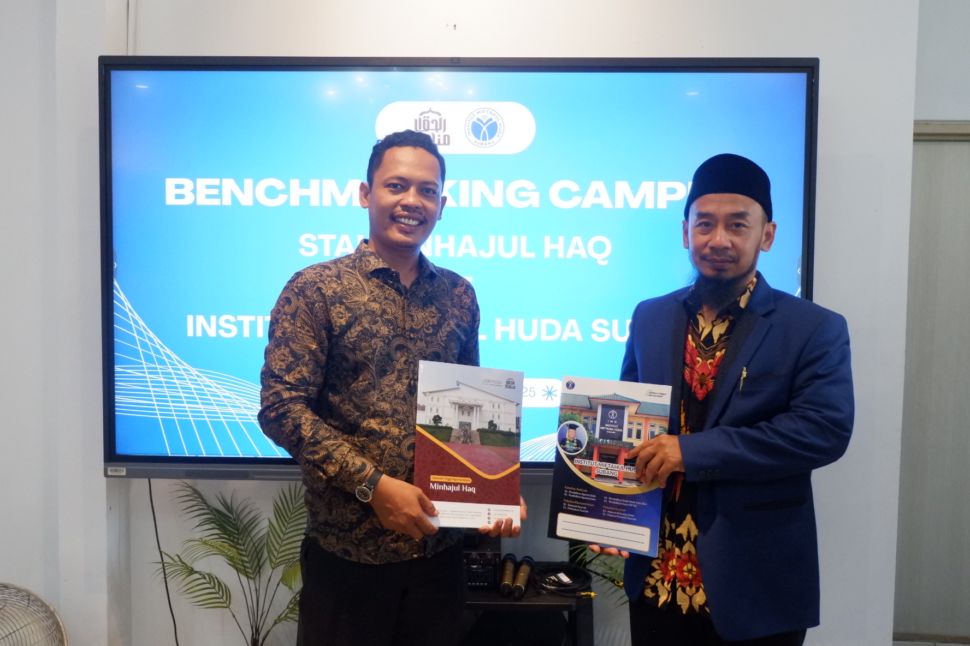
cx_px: 485
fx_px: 862
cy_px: 323
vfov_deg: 41.1
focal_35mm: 32
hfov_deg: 58.7
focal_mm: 21.1
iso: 3200
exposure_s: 1/80
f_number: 4
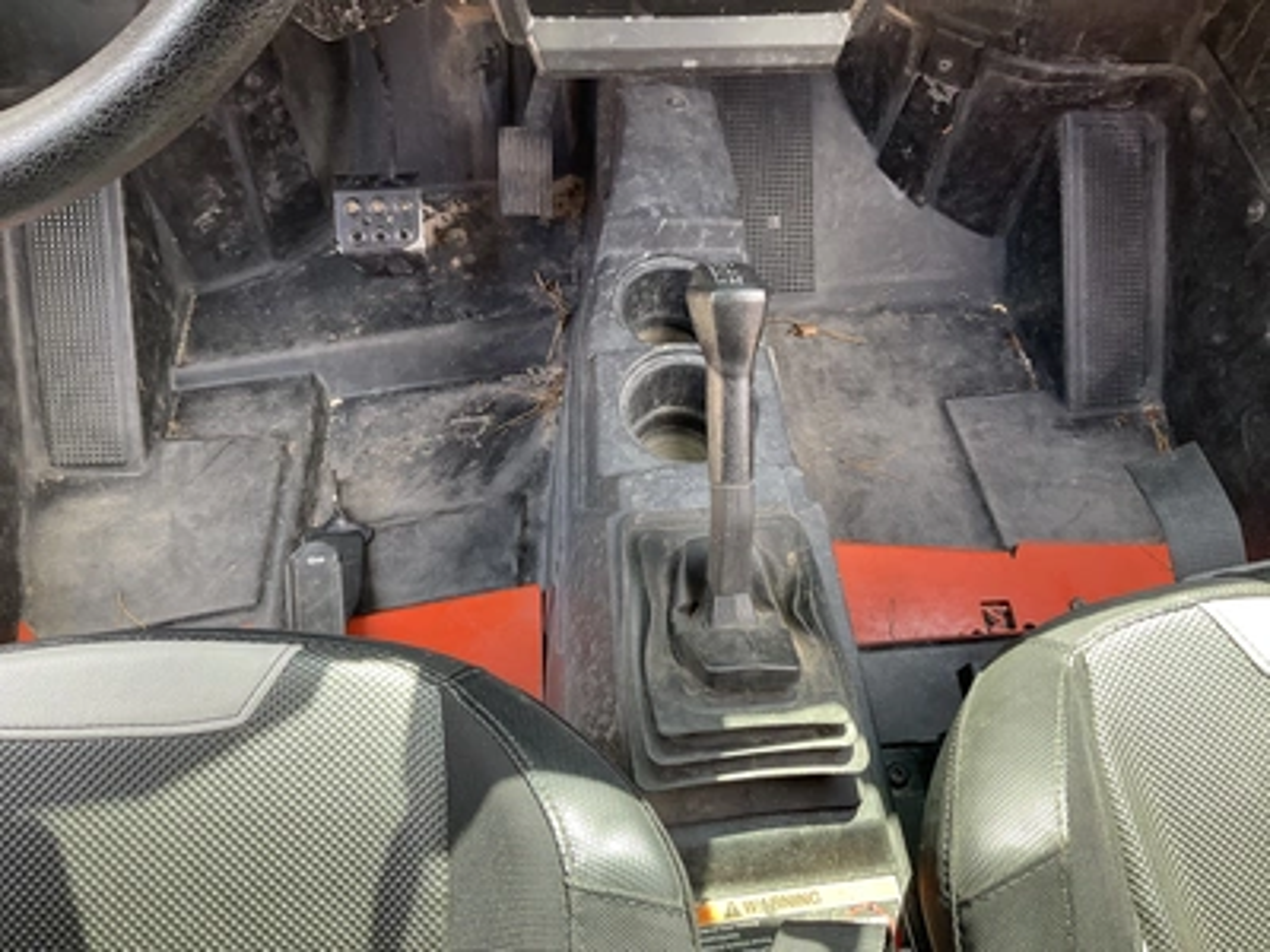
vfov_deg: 48.2
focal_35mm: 29
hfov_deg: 61.7
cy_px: 476
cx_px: 635
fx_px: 1064
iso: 40
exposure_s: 1/122
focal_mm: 3
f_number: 1.8
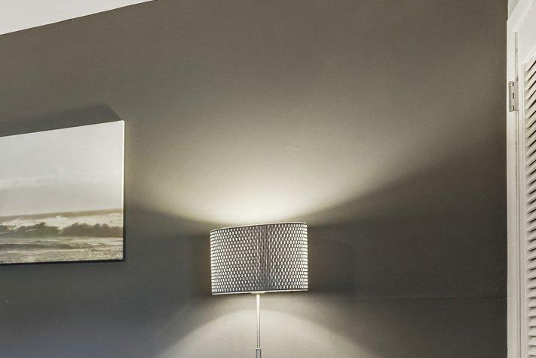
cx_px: -122
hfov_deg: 32.6
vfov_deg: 26.4
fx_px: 729
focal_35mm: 49
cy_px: 339
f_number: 5.6
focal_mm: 17
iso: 3200
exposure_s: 1/30
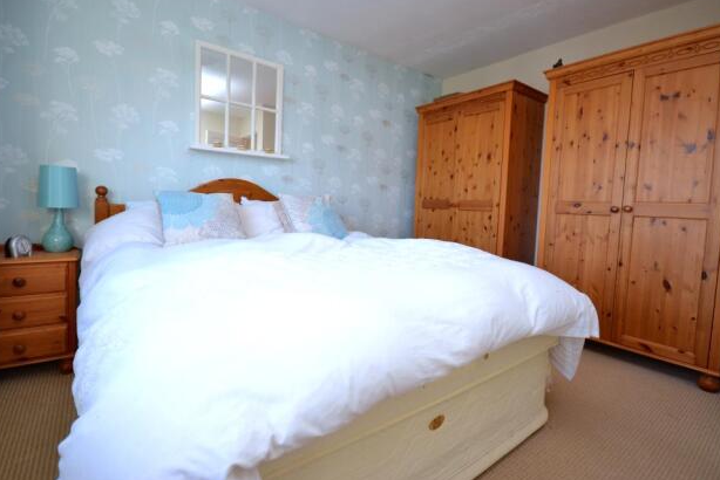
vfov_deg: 73.7
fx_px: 320
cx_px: 368
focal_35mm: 16
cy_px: 227
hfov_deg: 96.7
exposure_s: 1/60
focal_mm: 10
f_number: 4
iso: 400
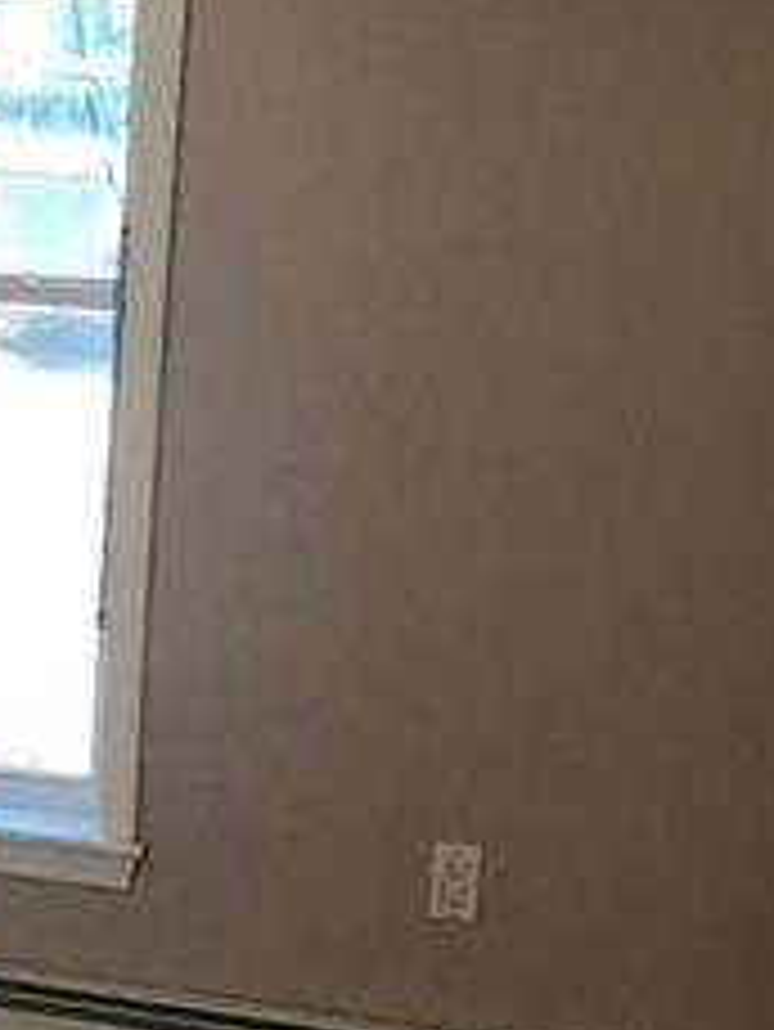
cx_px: -135
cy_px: 625
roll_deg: -4.1
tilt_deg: -9.9
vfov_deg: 20.8
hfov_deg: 15.2
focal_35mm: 94
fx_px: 2800
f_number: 1.8
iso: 40
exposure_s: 1/30
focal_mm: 3.99
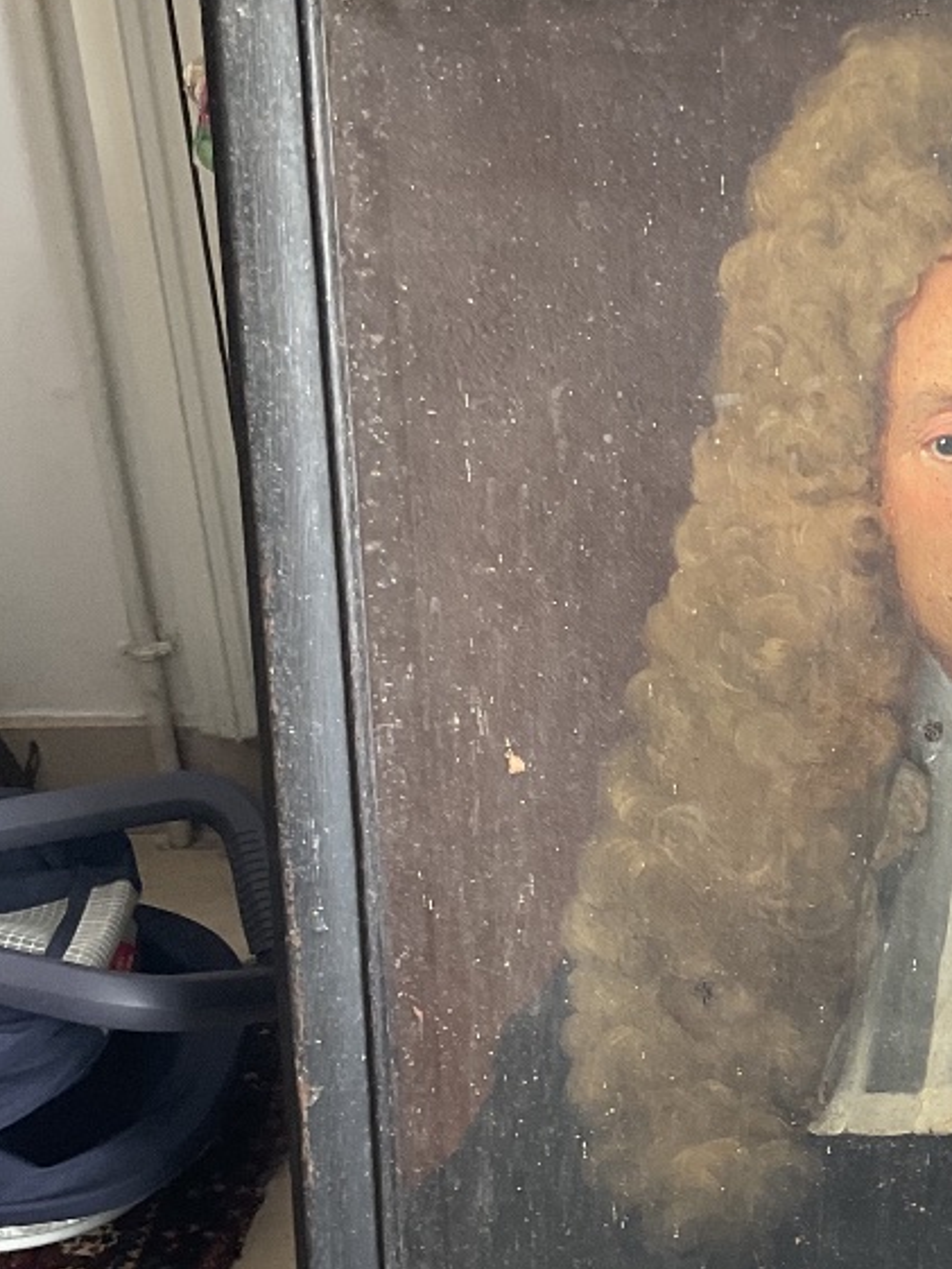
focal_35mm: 62
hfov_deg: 22.6
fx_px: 2273
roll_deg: -1.9
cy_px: 855
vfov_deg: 30.9
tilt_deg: -30.5
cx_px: 979
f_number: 1.8
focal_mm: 3
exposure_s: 1/60
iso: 50
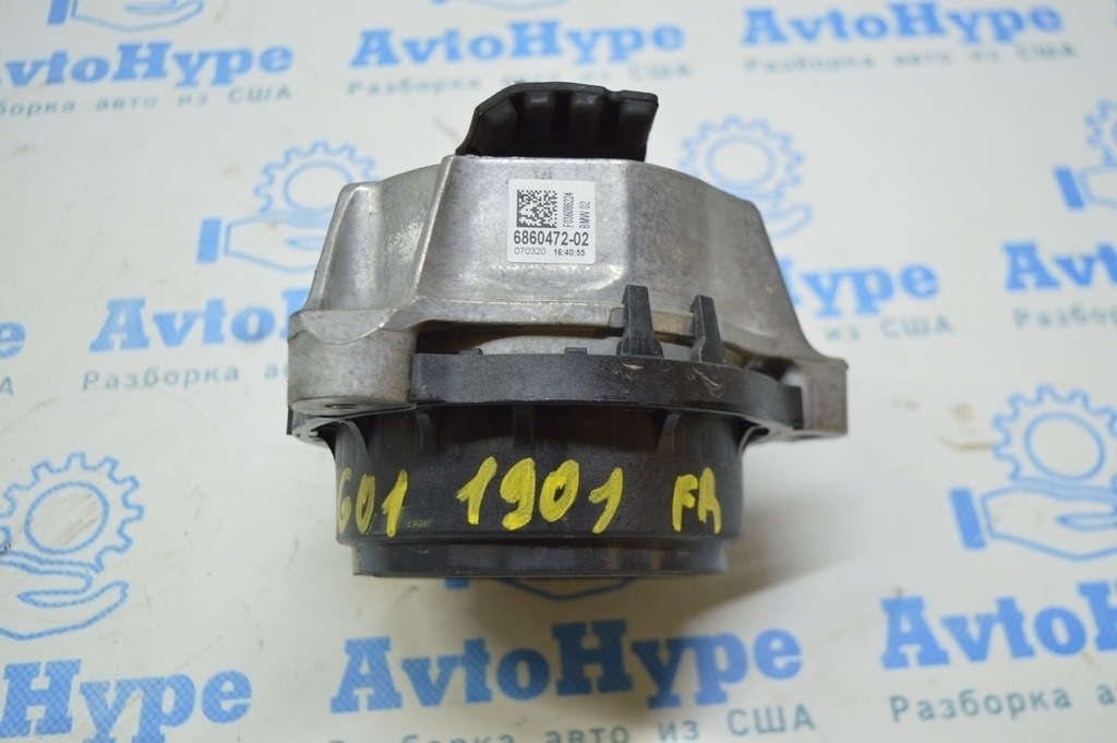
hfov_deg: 48.0
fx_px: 1256
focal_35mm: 40
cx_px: 558
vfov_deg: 33.0
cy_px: 372
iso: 400
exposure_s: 1/40
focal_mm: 27
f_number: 4
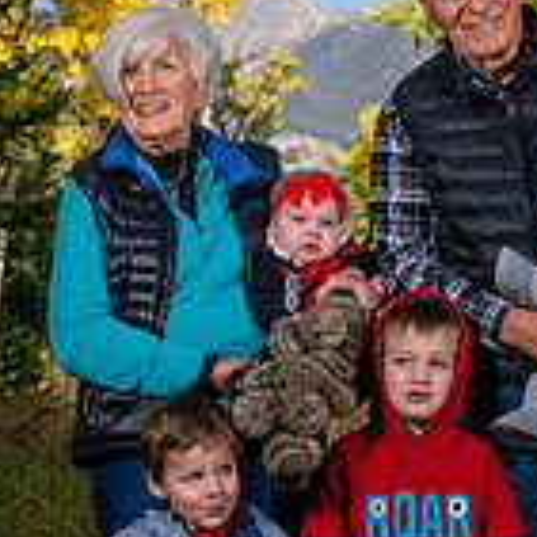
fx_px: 1667
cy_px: 316
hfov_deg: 18.2
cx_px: 373
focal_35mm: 95
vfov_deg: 18.3
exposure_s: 1/1250
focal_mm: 35
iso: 100
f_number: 3.2
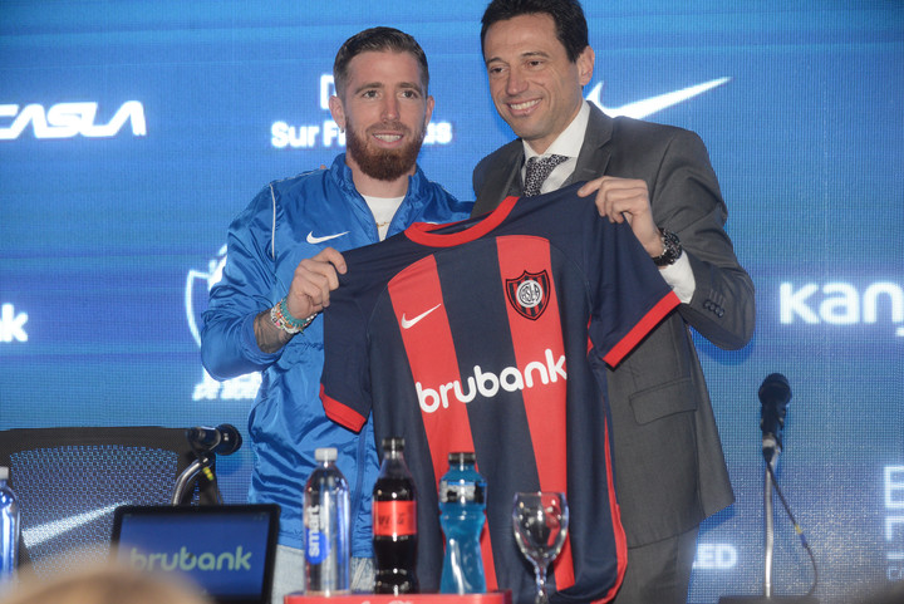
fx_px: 2638
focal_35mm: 105
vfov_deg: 13.1
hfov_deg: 19.4
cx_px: 452
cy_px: 302
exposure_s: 1/500
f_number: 5.6
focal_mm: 105
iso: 2000
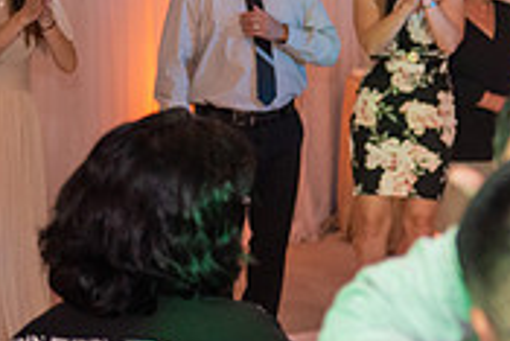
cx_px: 793
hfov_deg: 10.6
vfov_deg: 7.4
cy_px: 95
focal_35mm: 186
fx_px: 2637
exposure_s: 1/160
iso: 1000
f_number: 2.8
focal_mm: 56
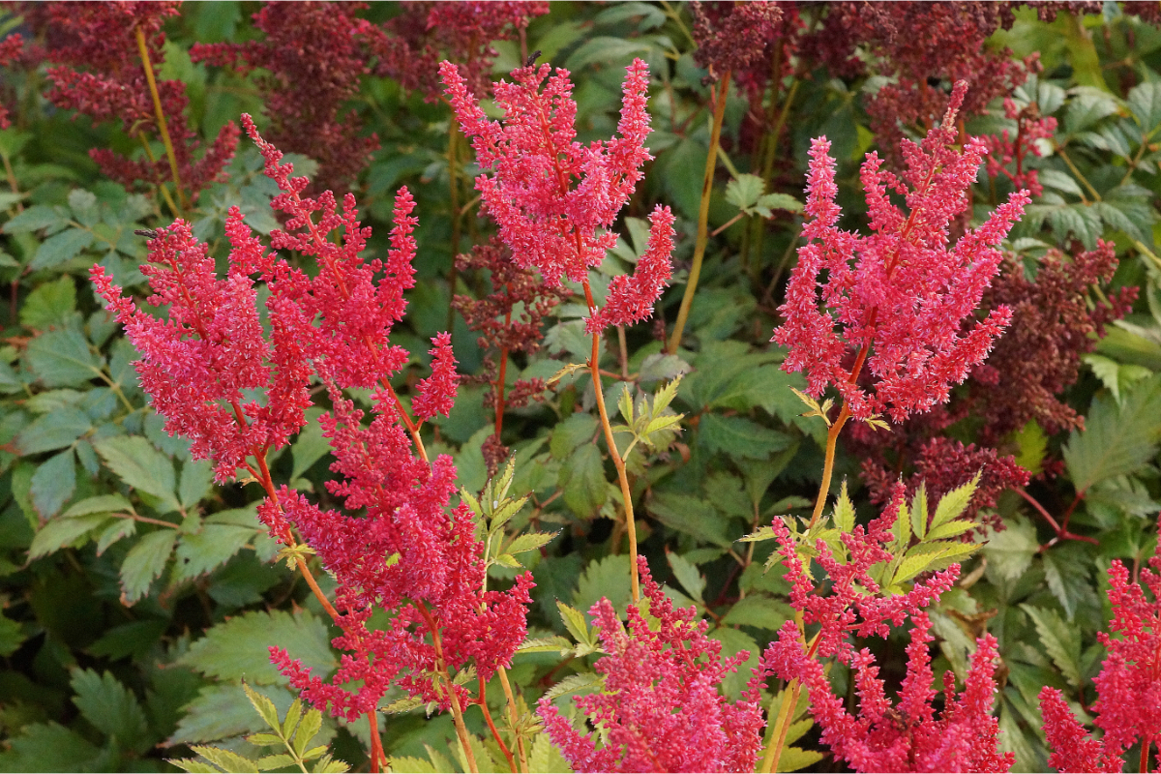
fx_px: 4837
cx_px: 580
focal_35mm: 150
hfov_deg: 13.7
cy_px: 387
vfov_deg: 9.1
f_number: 13
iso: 2500
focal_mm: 100
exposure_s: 1/160
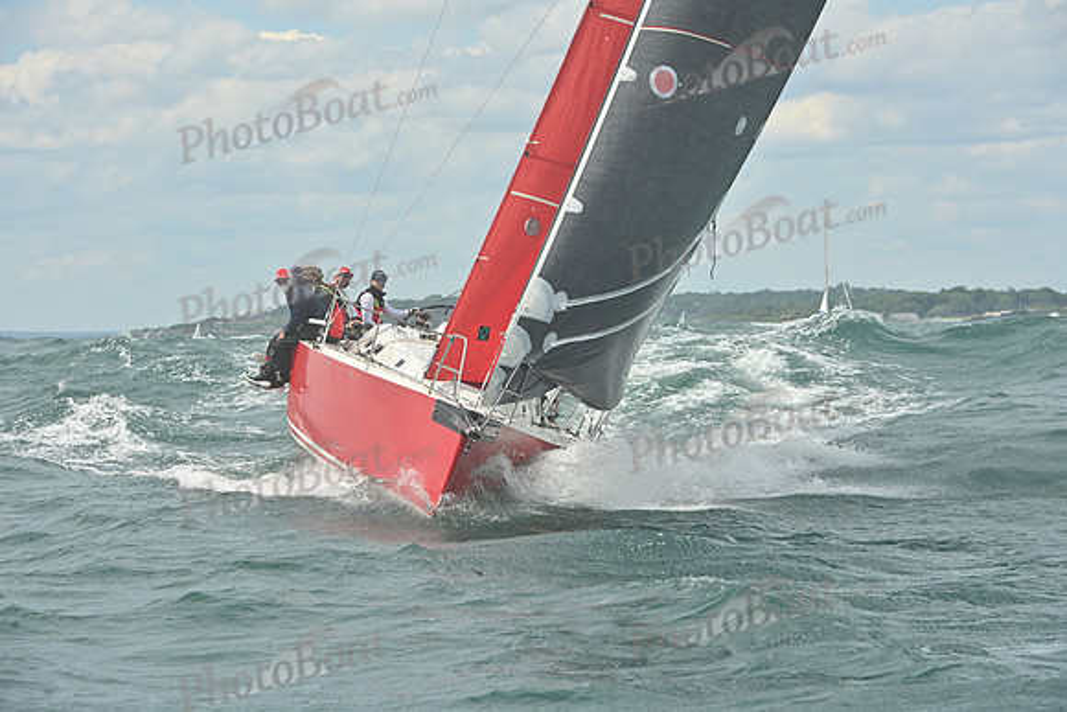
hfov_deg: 13.7
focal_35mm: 150
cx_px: 534
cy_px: 356
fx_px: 4447
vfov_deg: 9.2
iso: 320
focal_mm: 150
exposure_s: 1/1250
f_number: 11
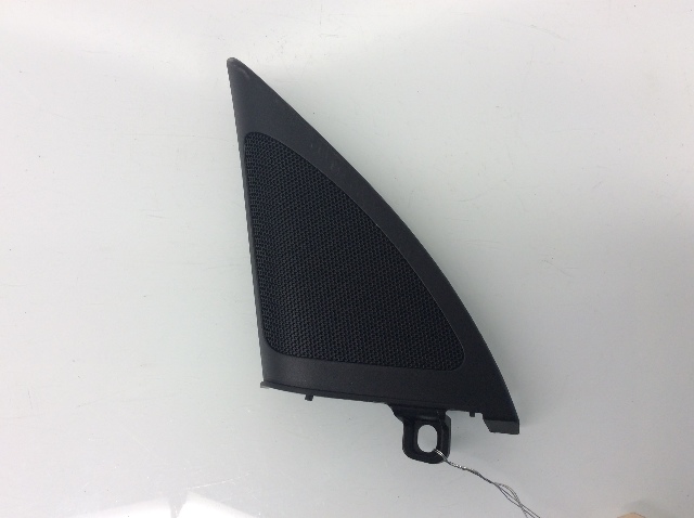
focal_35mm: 32
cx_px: 347
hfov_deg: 56.9
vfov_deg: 44.1
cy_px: 259
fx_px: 641
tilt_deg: -76.7
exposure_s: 1/40
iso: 32
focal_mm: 3.3
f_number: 2.4
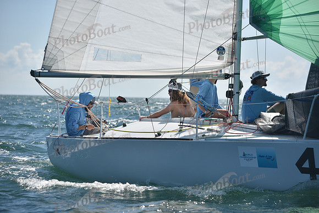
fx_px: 1374
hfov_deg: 13.2
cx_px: 160
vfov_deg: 8.9
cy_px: 106
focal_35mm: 155
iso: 250
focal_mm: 155
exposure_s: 1/1250
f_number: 5
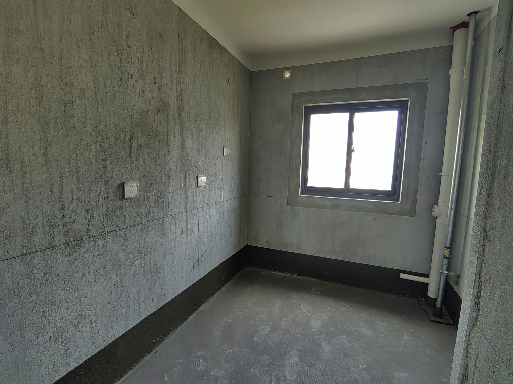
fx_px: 237
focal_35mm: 16
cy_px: 192
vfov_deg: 78.1
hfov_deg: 94.5
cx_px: 256
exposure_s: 1/25
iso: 50
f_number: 2.2
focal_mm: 1.68
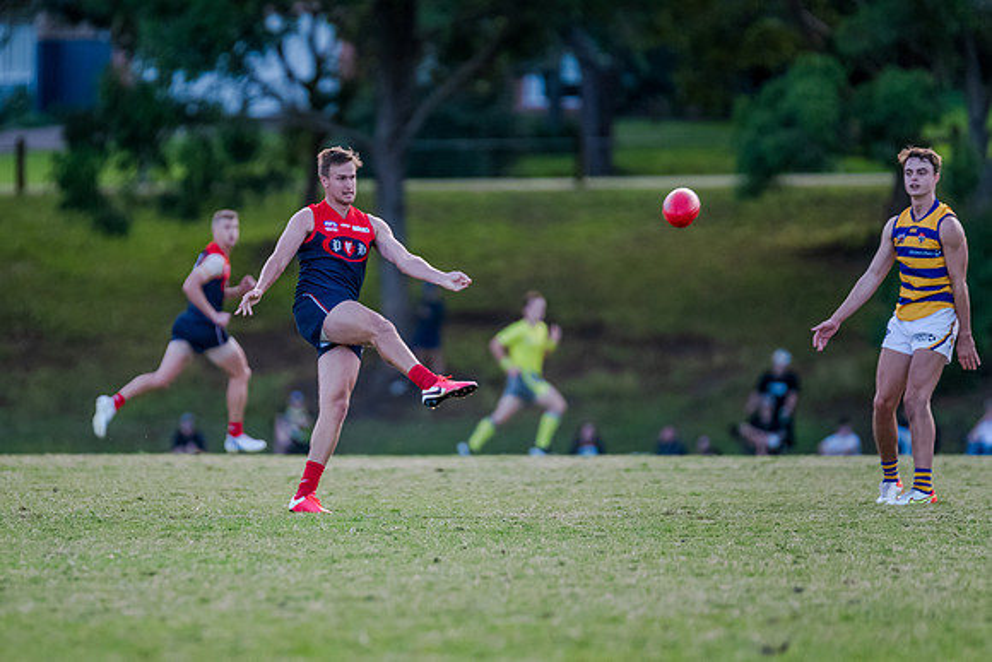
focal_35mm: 396
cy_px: 364
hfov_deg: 5.2
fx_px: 10916
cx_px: 340
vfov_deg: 3.5
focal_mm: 300
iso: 1600
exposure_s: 1/1600
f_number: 2.8
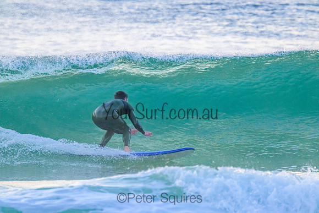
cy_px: 106
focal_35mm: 800
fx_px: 7090
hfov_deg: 2.6
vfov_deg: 1.7
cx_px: 160
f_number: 11
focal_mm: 800
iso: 5600
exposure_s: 1/1600
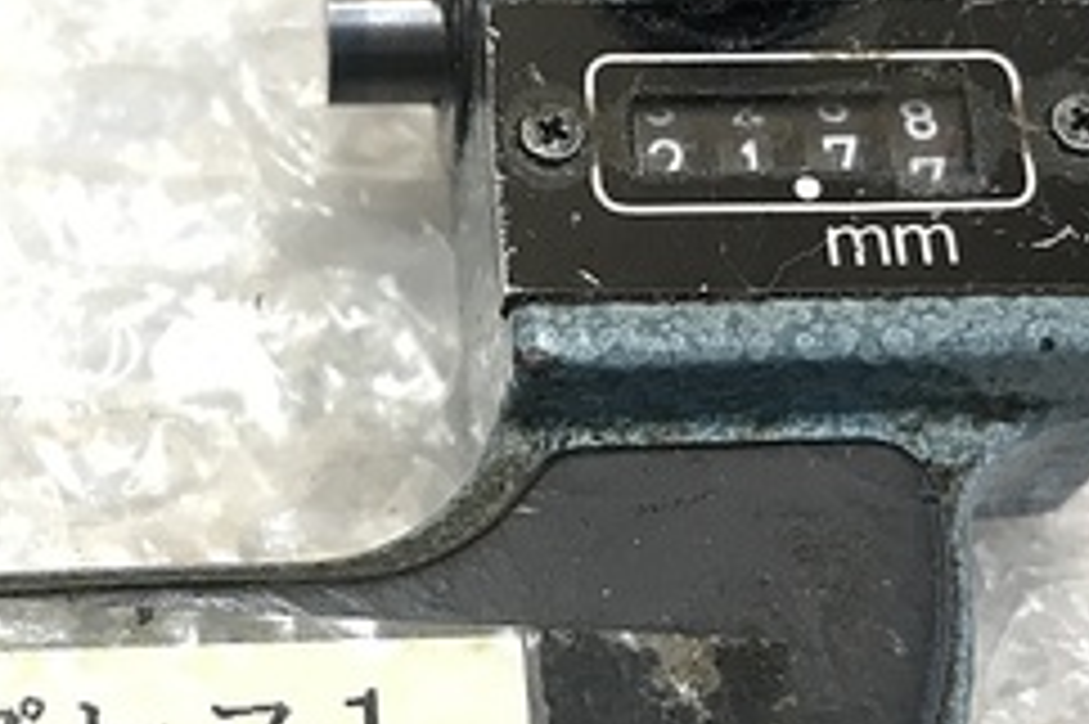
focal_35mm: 77
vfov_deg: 17.7
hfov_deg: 26.0
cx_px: 274
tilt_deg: -69.6
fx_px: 2328
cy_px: 405
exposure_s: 1/20
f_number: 1.8
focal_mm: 3.99
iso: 32
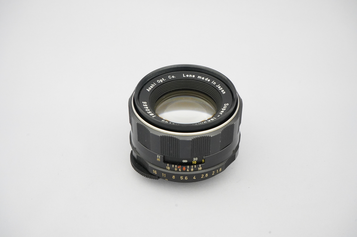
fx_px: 486
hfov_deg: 40.4
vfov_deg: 27.5
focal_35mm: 49
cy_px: 118
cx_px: 178
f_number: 11
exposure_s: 1/30
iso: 6400
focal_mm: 49
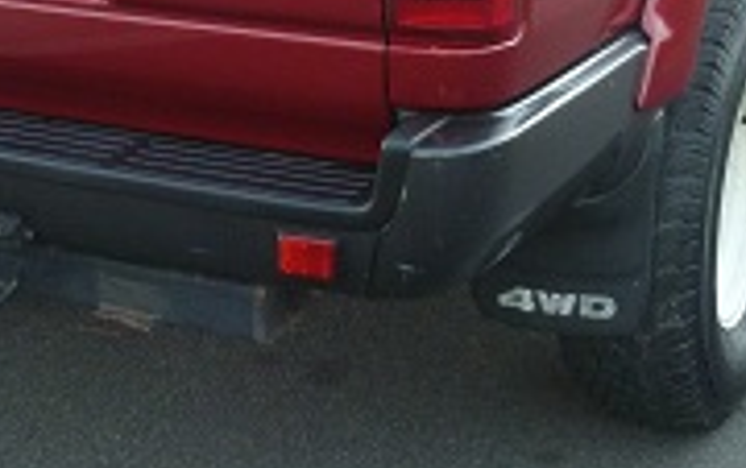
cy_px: -116
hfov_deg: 22.0
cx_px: 269
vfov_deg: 13.5
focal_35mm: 94
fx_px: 1913
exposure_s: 1/30
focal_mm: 6.9
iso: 250
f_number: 3.7
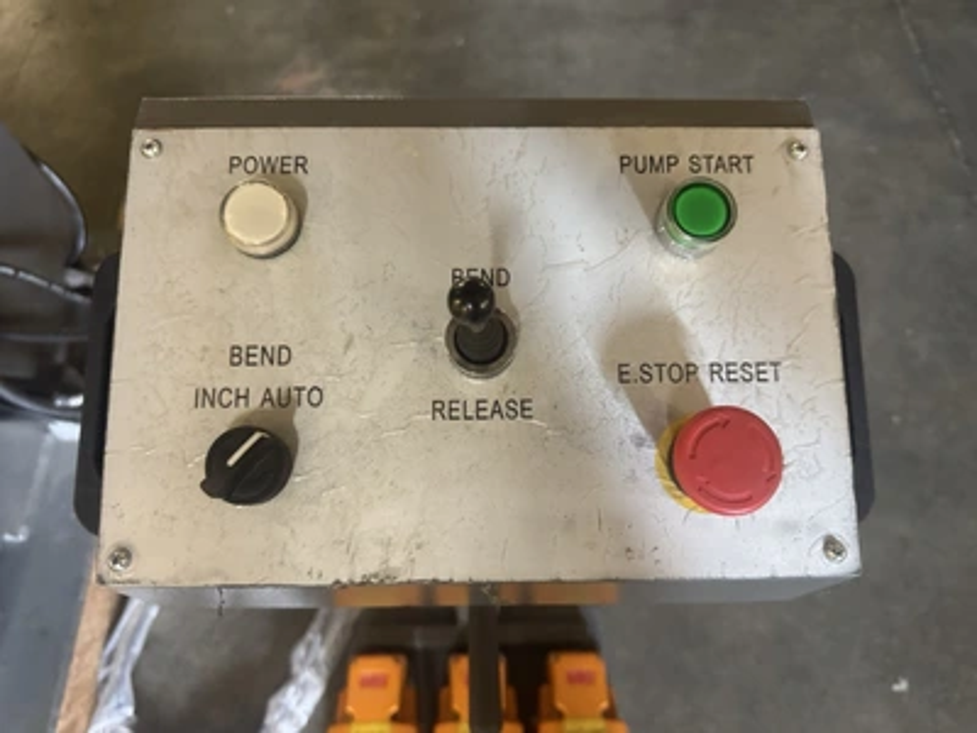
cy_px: 366
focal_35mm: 24
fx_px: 677
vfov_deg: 56.8
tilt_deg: -64.6
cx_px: 488
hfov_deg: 71.6
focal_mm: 6.76
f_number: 1.78
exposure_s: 1/60
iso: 800
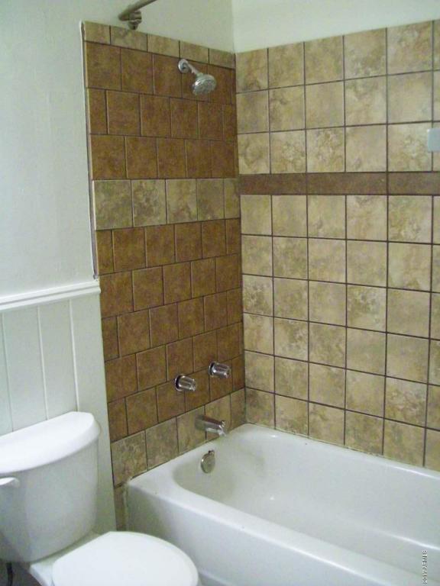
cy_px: 293
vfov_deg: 51.4
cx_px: 220
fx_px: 610
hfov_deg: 39.7
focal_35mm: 36
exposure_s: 1/64
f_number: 2.7
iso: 591
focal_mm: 6
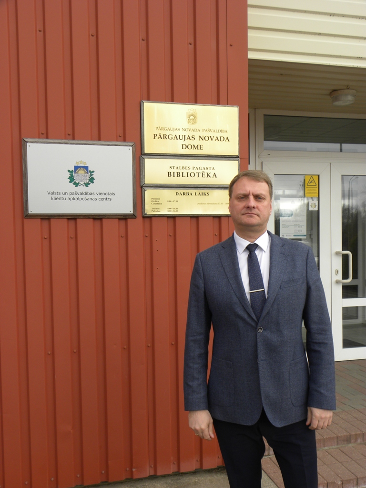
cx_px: 183
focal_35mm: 37
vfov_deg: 50.1
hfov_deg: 38.7
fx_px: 522
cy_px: 244
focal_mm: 6.6
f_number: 4
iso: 64
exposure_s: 1/174
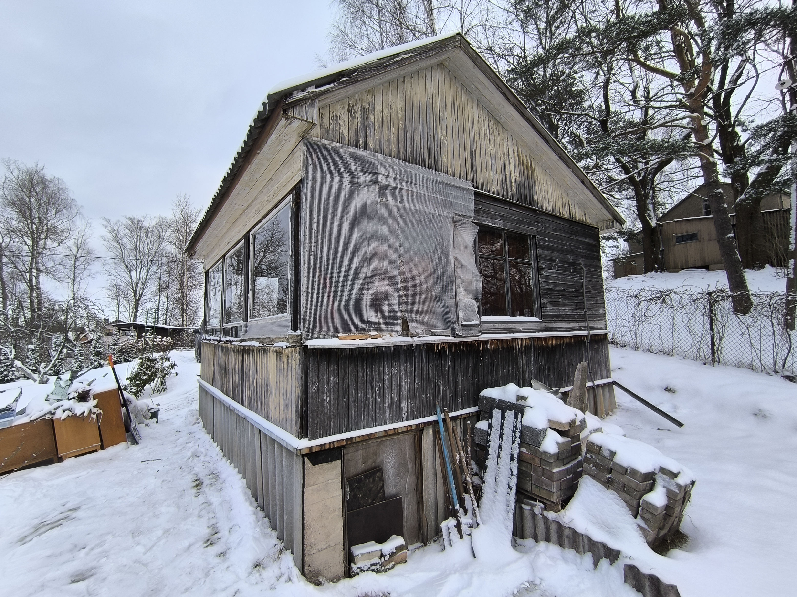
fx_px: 368
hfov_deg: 94.5
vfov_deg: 78.1
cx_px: 398
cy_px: 298
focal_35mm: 16
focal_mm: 1.65
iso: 50
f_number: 2.2
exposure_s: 1/600
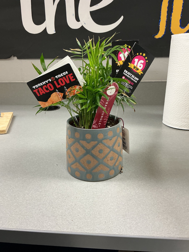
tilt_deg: -20.1
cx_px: 94
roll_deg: +1.4
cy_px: 126
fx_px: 211
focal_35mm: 29
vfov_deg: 61.7
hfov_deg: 48.2
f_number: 1.8
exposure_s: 1/60
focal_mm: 3
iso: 160
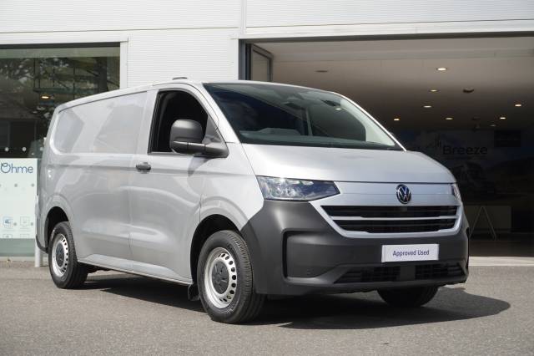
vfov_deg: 23.8
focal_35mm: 57
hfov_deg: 35.1
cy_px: 178
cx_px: 267
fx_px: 845
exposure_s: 1/200
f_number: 6.3
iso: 100
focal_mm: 38
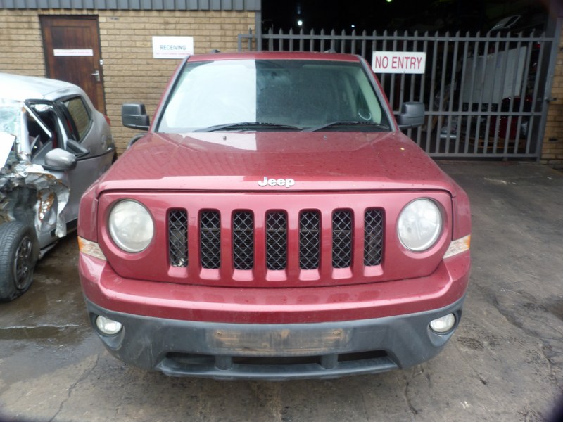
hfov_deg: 69.4
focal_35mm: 25
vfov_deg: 54.9
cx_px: 282
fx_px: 407
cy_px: 211
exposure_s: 1/100
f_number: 3.2
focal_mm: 4.5
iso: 80
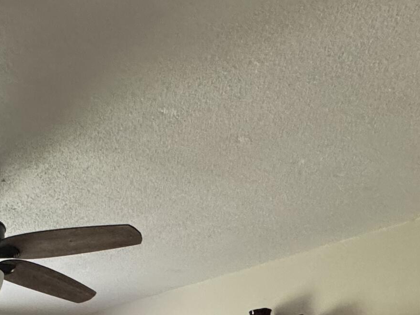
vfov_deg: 22.7
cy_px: 510
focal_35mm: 48
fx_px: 582
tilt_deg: -7.5
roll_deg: +1.2
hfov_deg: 36.2
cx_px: 12
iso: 320
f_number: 2.2
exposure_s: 1/60
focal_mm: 2.22
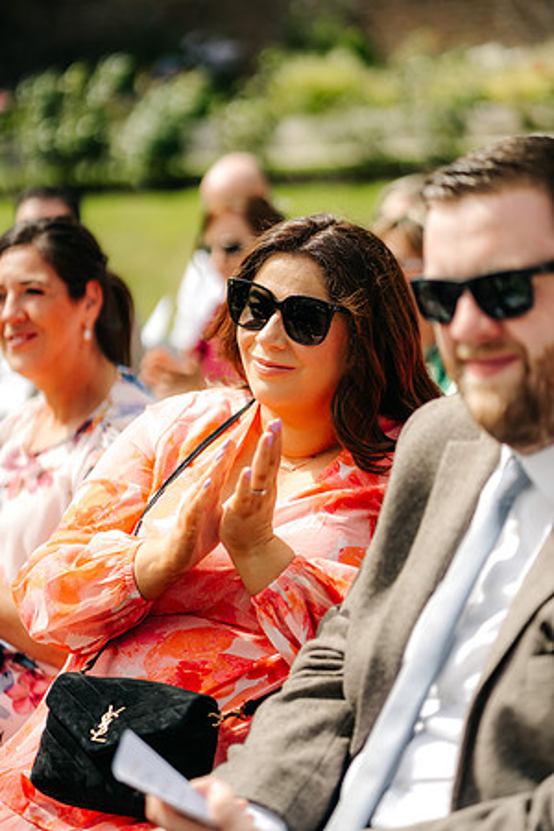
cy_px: 416
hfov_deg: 16.1
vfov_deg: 23.9
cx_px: 277
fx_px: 1962
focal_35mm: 85
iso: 100
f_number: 2
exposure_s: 1/4000
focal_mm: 85
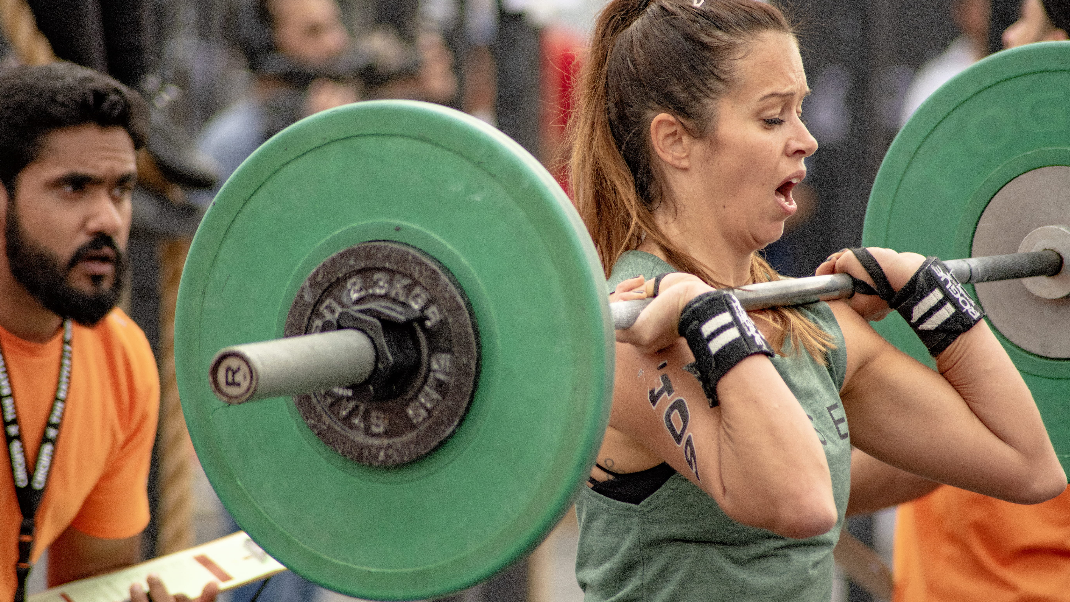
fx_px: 9760
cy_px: 309
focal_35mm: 344
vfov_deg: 3.5
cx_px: 572
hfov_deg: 6.3
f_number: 5.6
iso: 640
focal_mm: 300
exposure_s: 1/2000
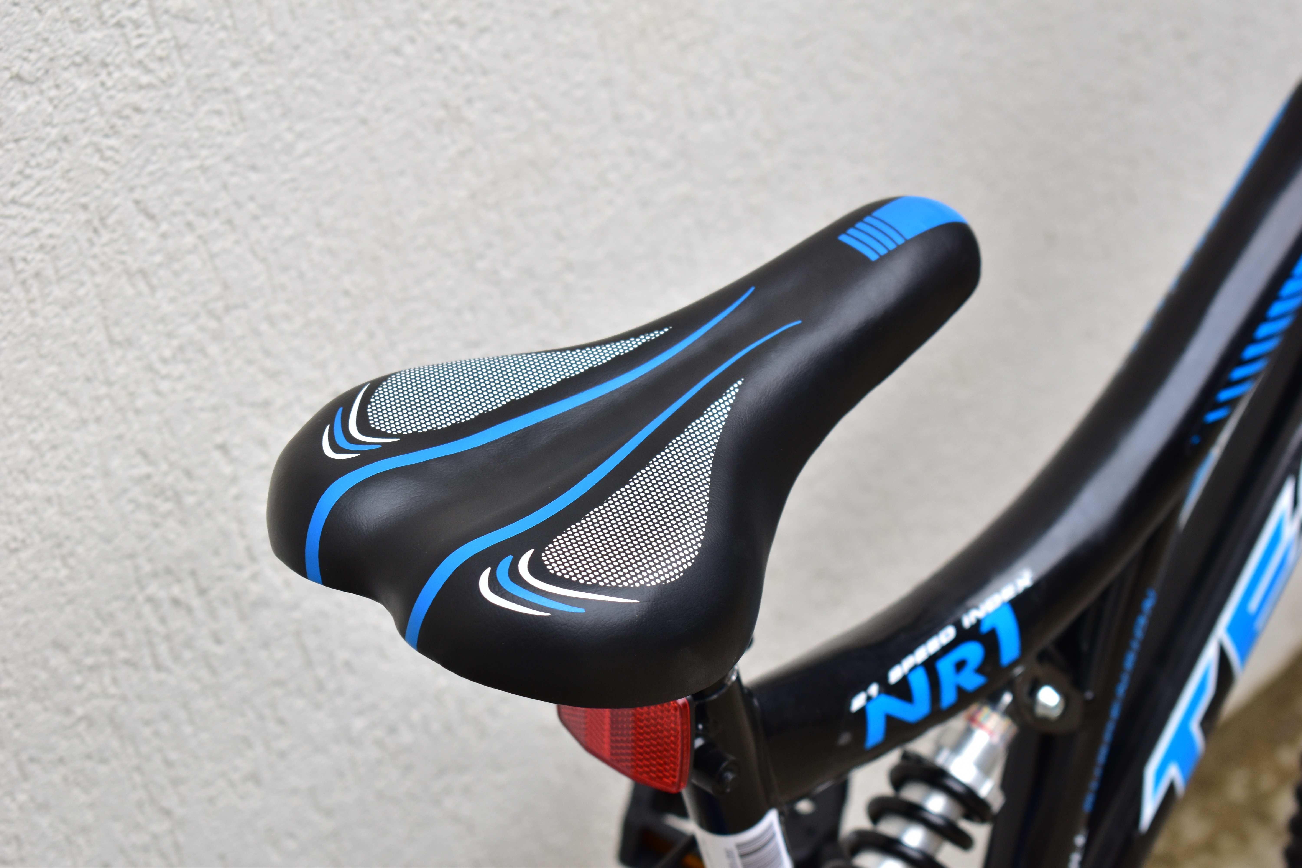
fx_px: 2984
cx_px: 651
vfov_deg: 16.6
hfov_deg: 24.6
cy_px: 434
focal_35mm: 82
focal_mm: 55
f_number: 5.6
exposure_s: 1/100
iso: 400
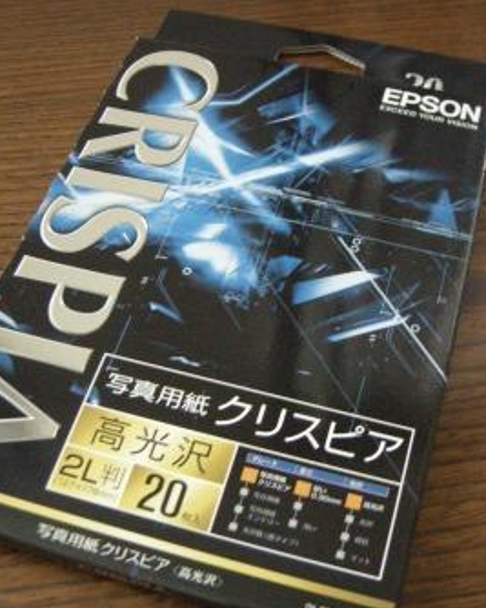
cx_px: 238
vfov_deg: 39.6
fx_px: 845
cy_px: 304
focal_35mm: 47
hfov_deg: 32.1
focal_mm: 7.5
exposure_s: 1/8
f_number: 2.7
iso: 661
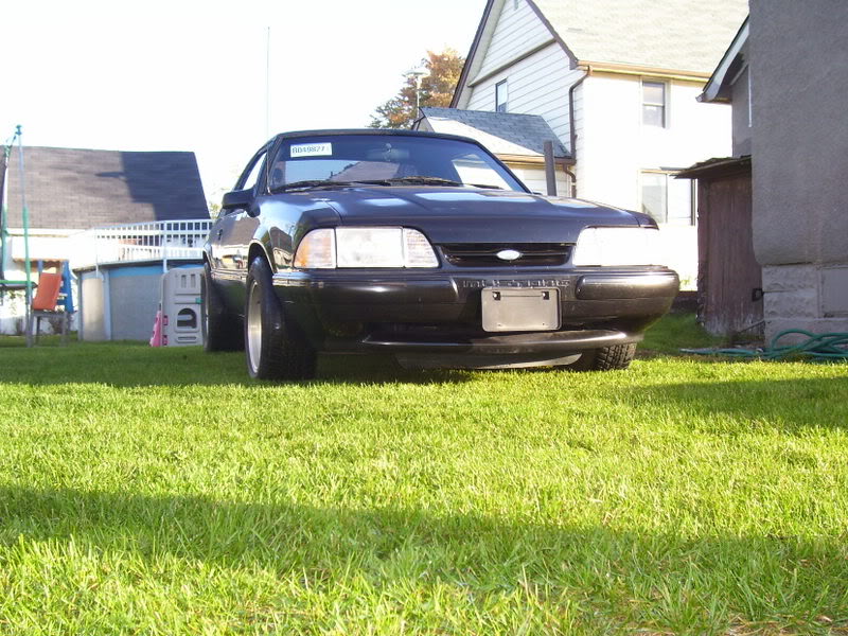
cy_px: 318
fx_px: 1029
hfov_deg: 44.8
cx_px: 424
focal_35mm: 42
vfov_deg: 34.3
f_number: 3
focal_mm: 7
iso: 80
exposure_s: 1/180
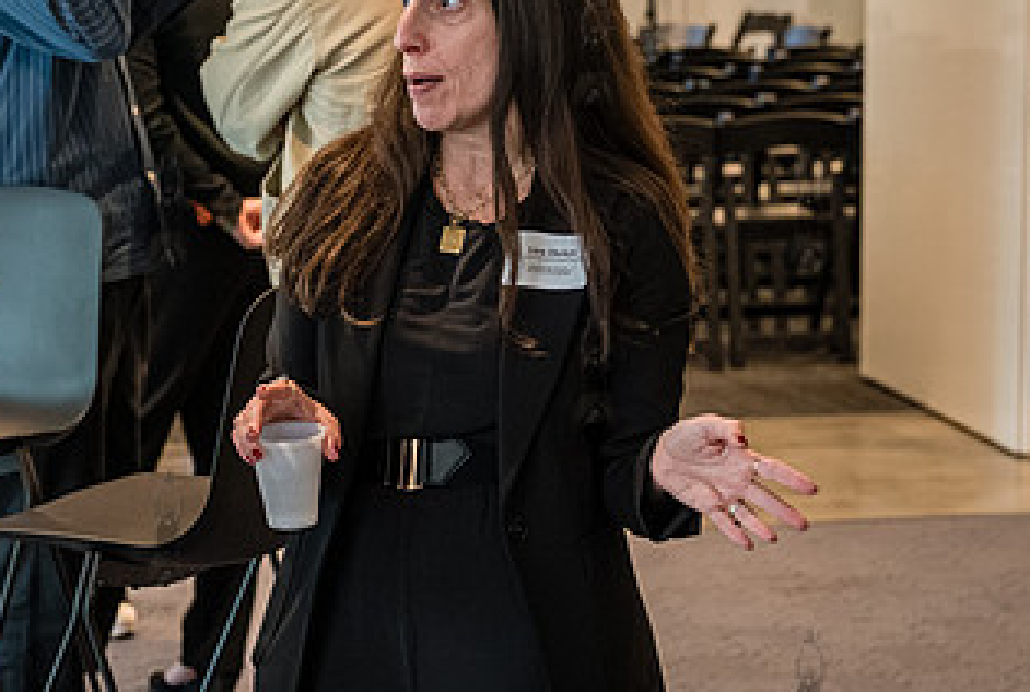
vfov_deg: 11.1
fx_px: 3556
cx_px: 281
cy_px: 272
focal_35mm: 124
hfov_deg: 16.4
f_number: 4
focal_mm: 60
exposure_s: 1/250
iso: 5000
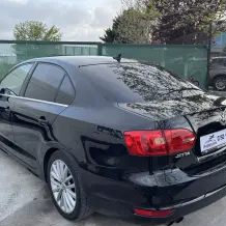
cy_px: 122
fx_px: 259
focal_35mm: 35
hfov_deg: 46.9
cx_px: 137
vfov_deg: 47.2
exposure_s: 1/109
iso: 200
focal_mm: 6.76
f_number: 1.78
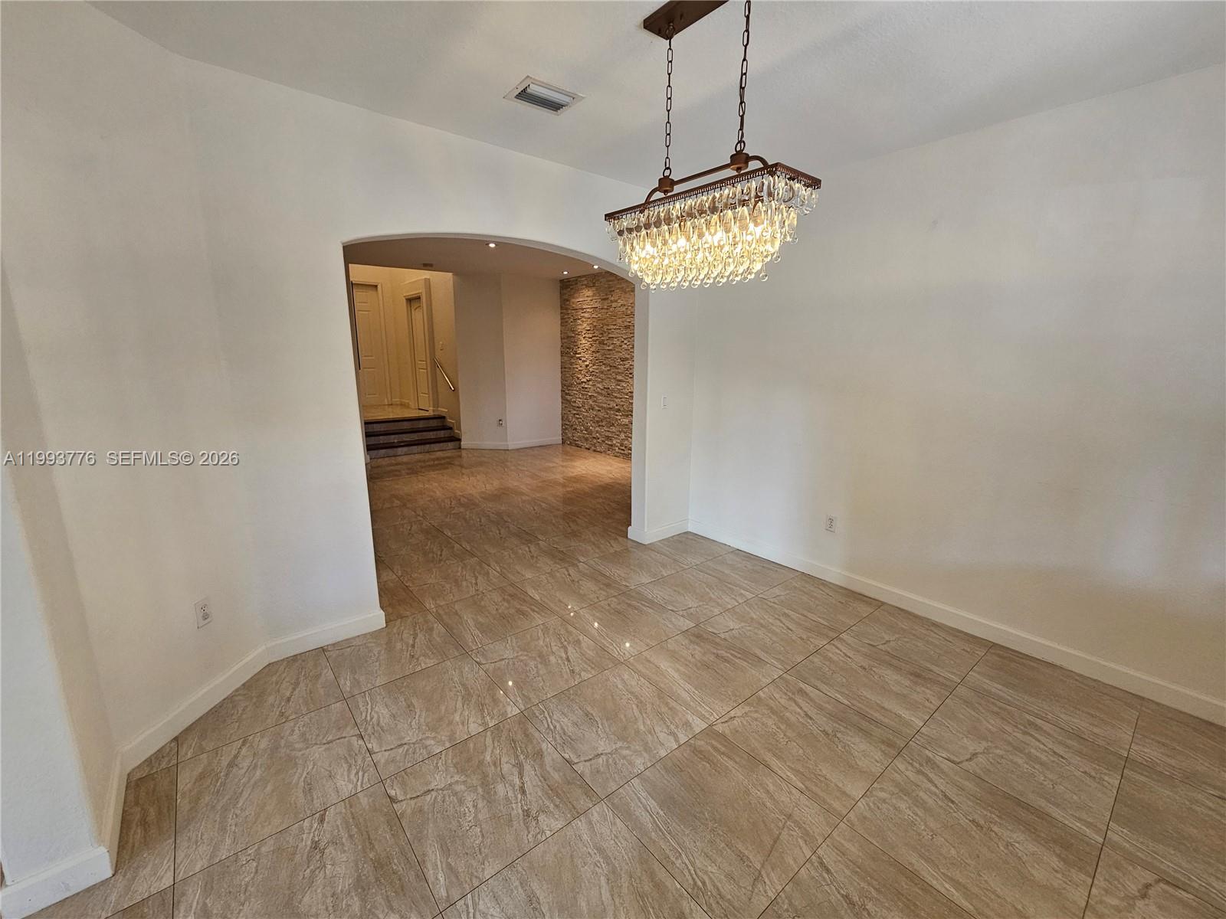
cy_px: 460
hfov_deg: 106.2
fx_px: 460
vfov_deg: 89.9
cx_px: 613
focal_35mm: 13
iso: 160
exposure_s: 1/60
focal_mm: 2.2
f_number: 2.2
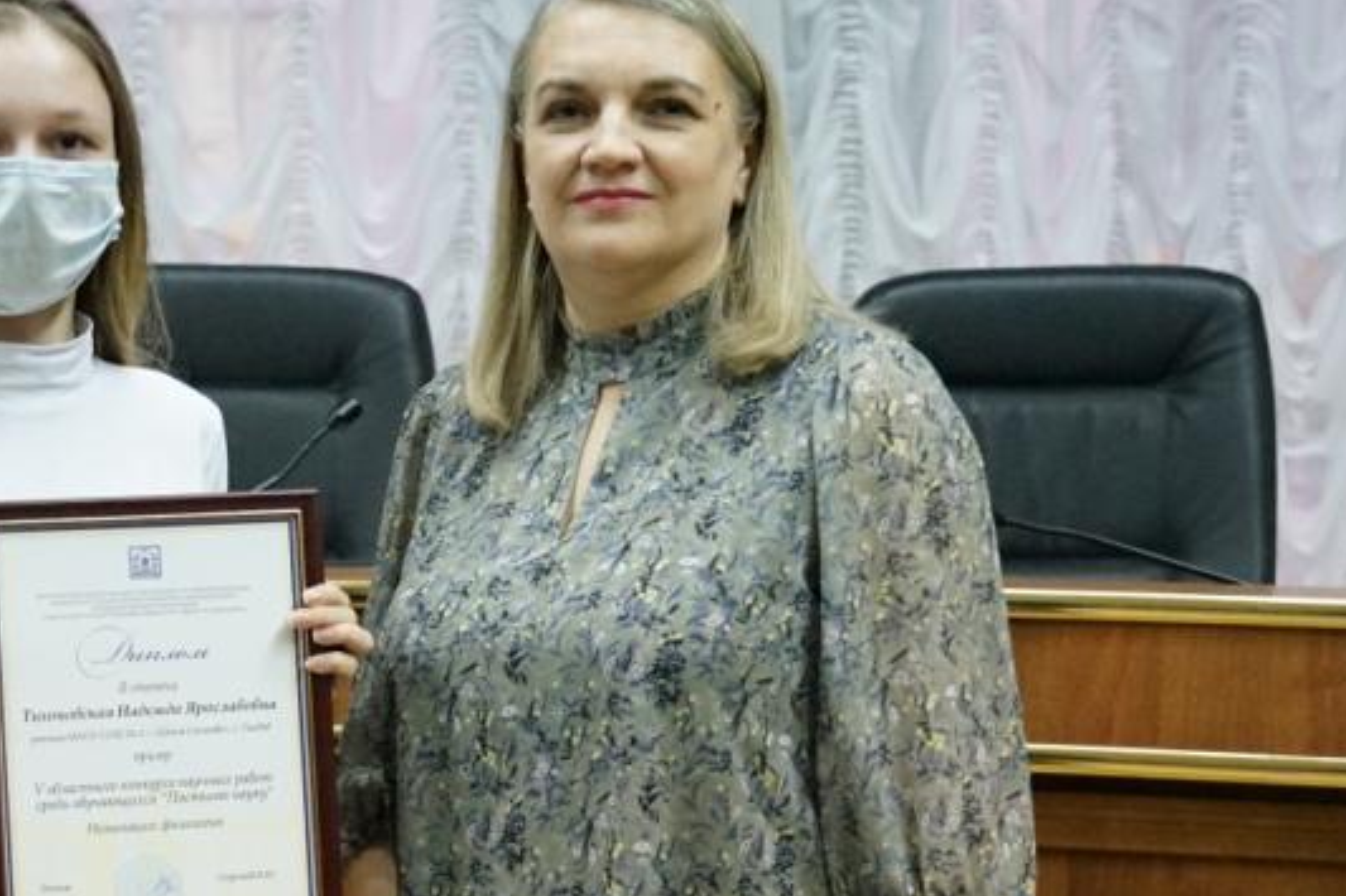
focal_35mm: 73
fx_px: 2728
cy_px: 655
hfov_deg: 27.3
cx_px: 308
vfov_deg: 18.6
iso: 6400
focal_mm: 38
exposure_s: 1/200
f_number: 4
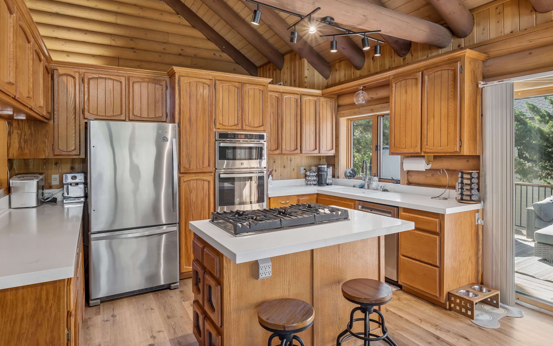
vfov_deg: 56.0
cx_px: 283
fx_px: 324
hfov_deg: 80.9
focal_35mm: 22
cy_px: 159
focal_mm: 20.5
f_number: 8
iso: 400
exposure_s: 1/15
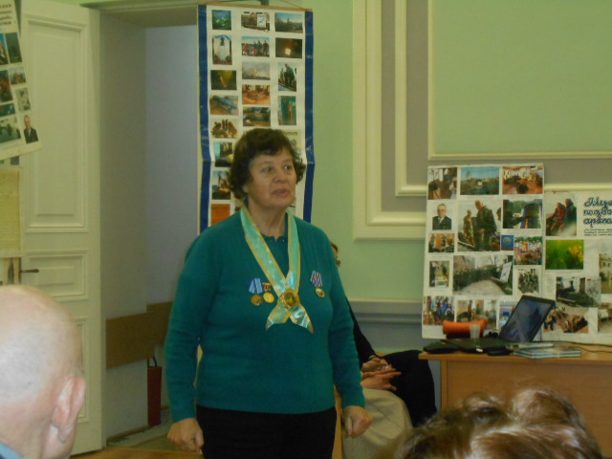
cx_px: 306
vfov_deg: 22.3
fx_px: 1167
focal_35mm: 66
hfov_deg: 29.4
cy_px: 230
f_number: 5.3
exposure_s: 1/60
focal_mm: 11.6
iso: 720
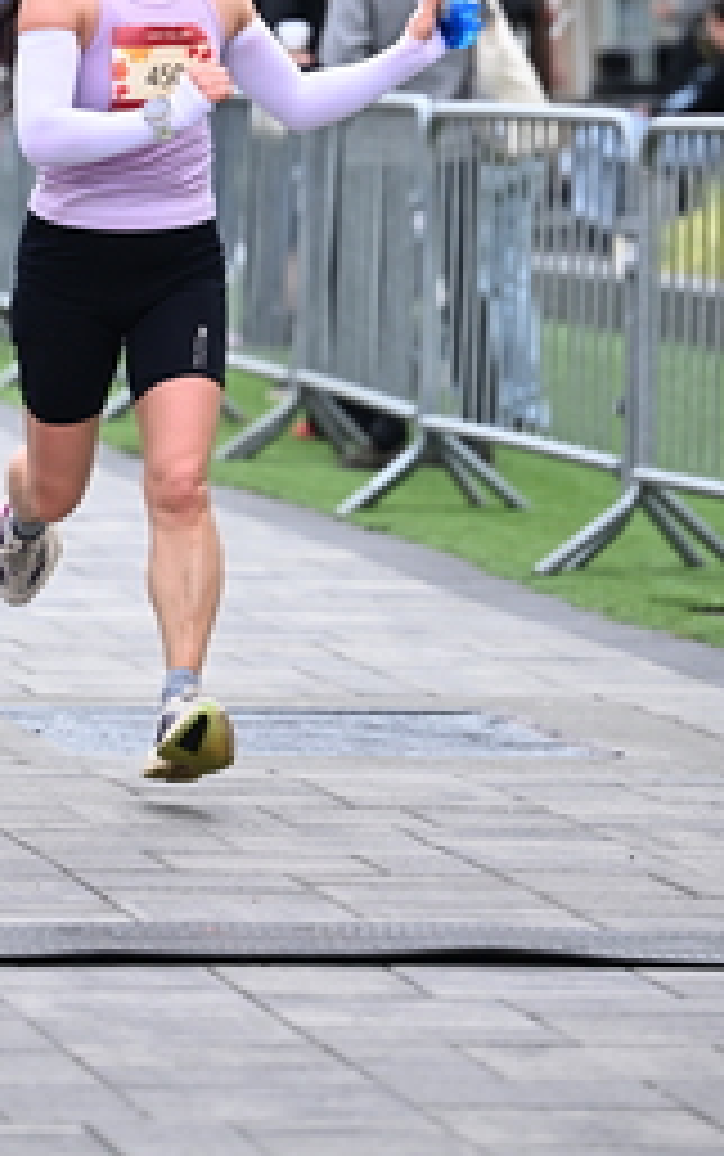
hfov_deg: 5.2
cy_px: 117
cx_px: 43
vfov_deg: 8.3
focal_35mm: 251
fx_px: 7911
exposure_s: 1/1600
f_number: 2.8
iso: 1000
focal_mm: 115
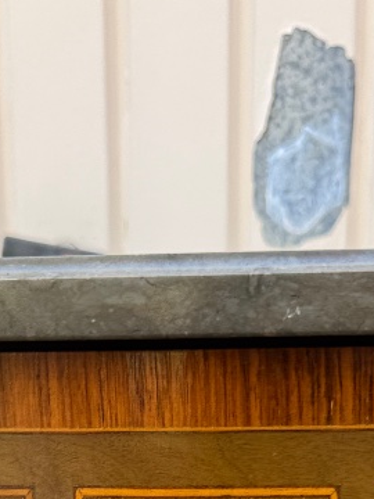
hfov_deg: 18.4
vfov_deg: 20.4
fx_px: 1152
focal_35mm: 80
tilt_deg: -20.4
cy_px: 778
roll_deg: -1.7
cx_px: 154
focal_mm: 6.76
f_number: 1.78
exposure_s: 1/121
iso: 64
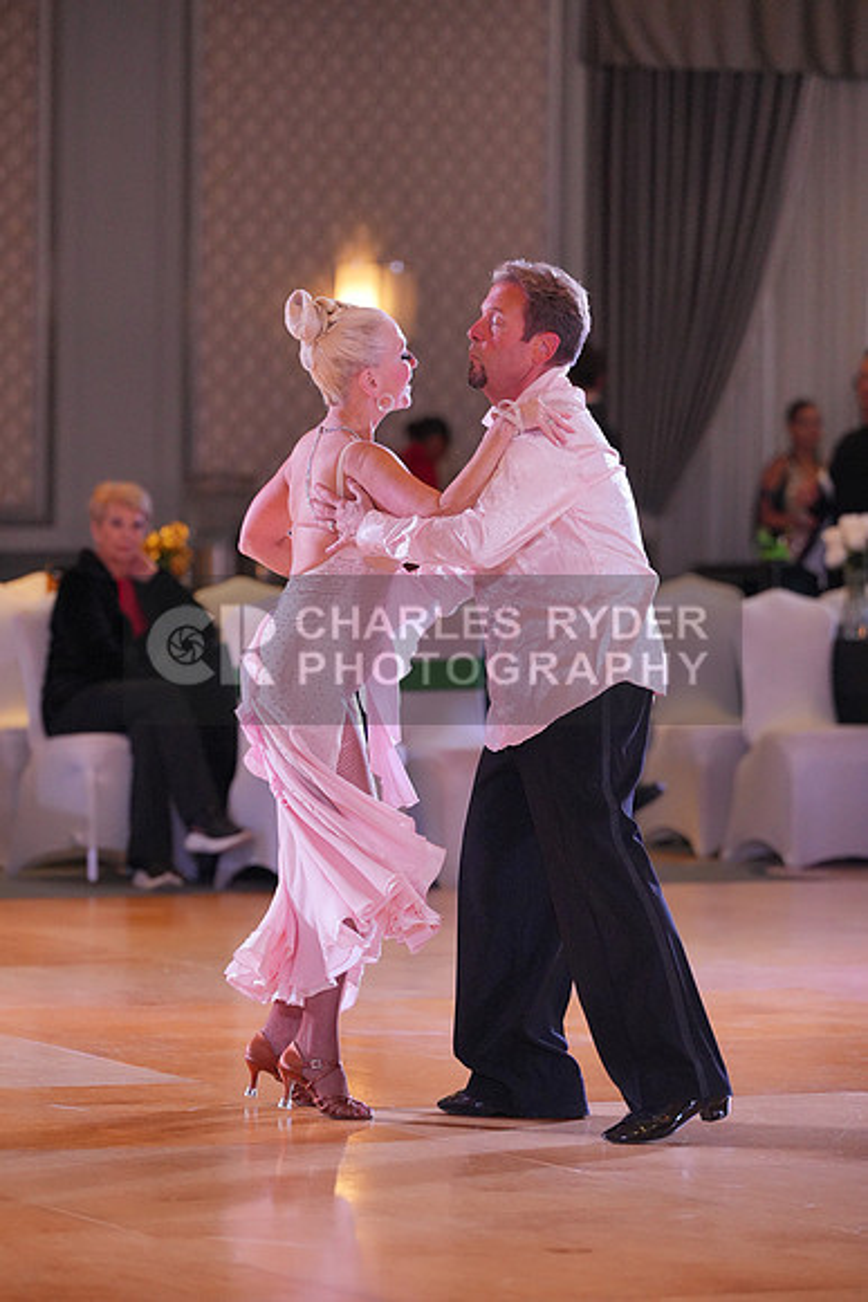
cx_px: 434
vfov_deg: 11.3
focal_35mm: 182
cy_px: 651
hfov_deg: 7.5
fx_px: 6578
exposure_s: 1/500
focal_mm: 182
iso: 5000
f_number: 3.5
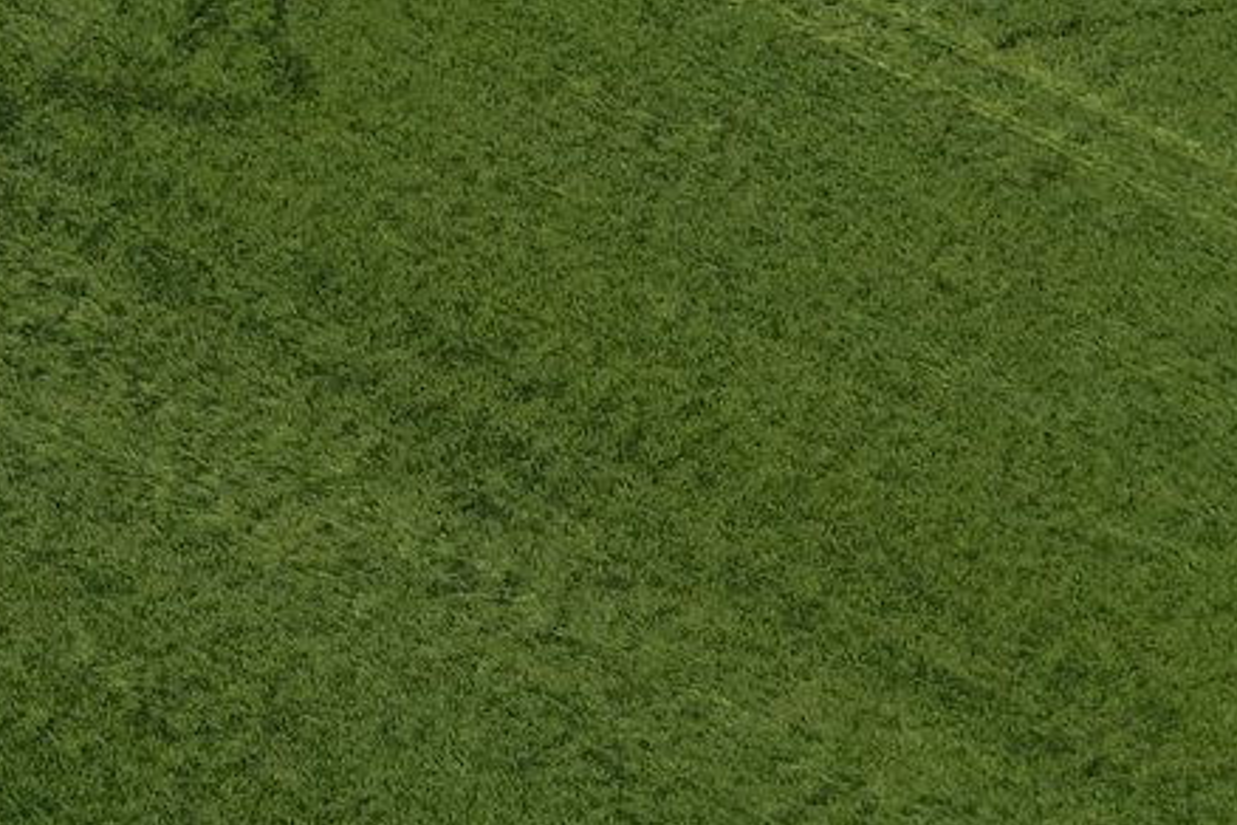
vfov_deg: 6.3
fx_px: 6597
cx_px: -2401
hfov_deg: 8.9
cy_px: -1992
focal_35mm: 192
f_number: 2.8
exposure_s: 1/2000
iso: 125
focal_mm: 14.45
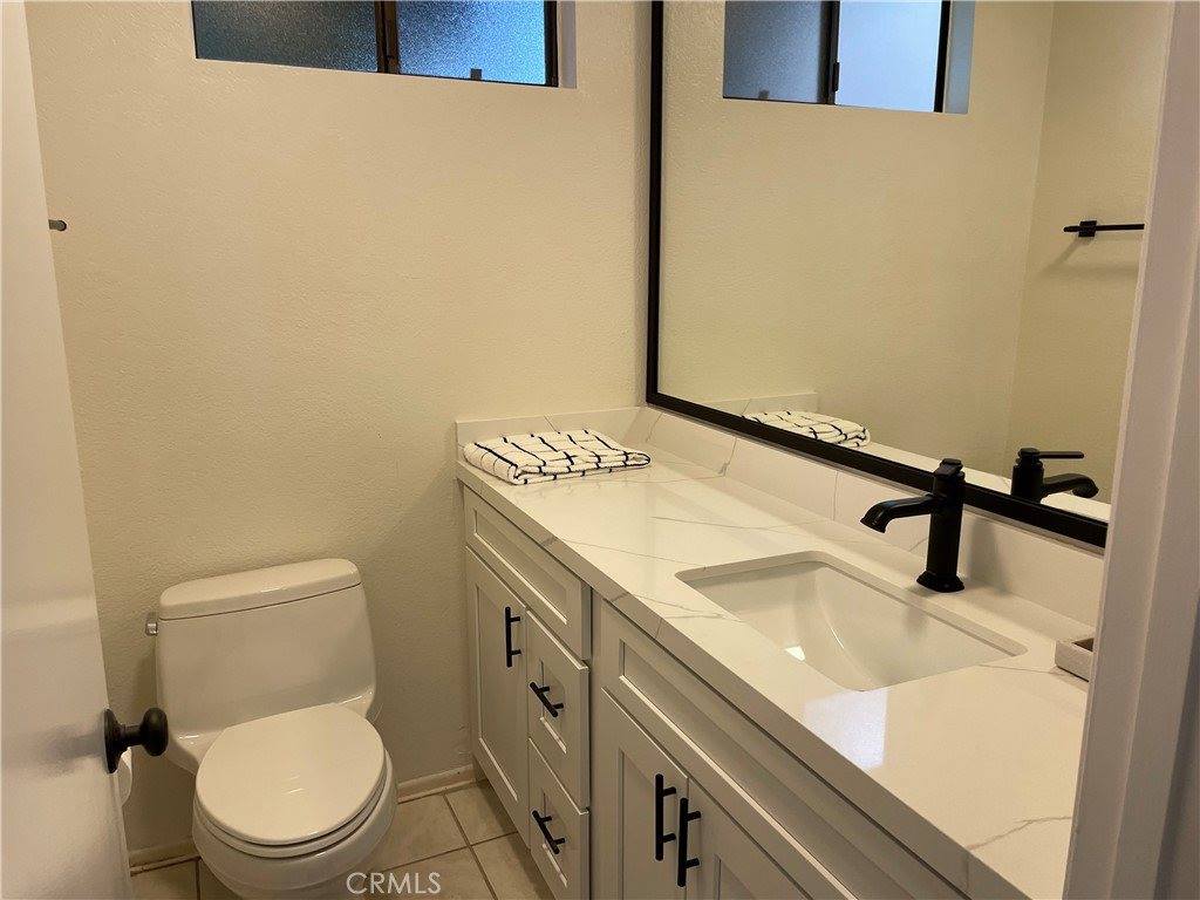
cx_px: 600
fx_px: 901
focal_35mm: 26
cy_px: 450
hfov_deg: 67.3
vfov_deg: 53.1
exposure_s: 1/120
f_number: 1.6
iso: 100
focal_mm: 4.2
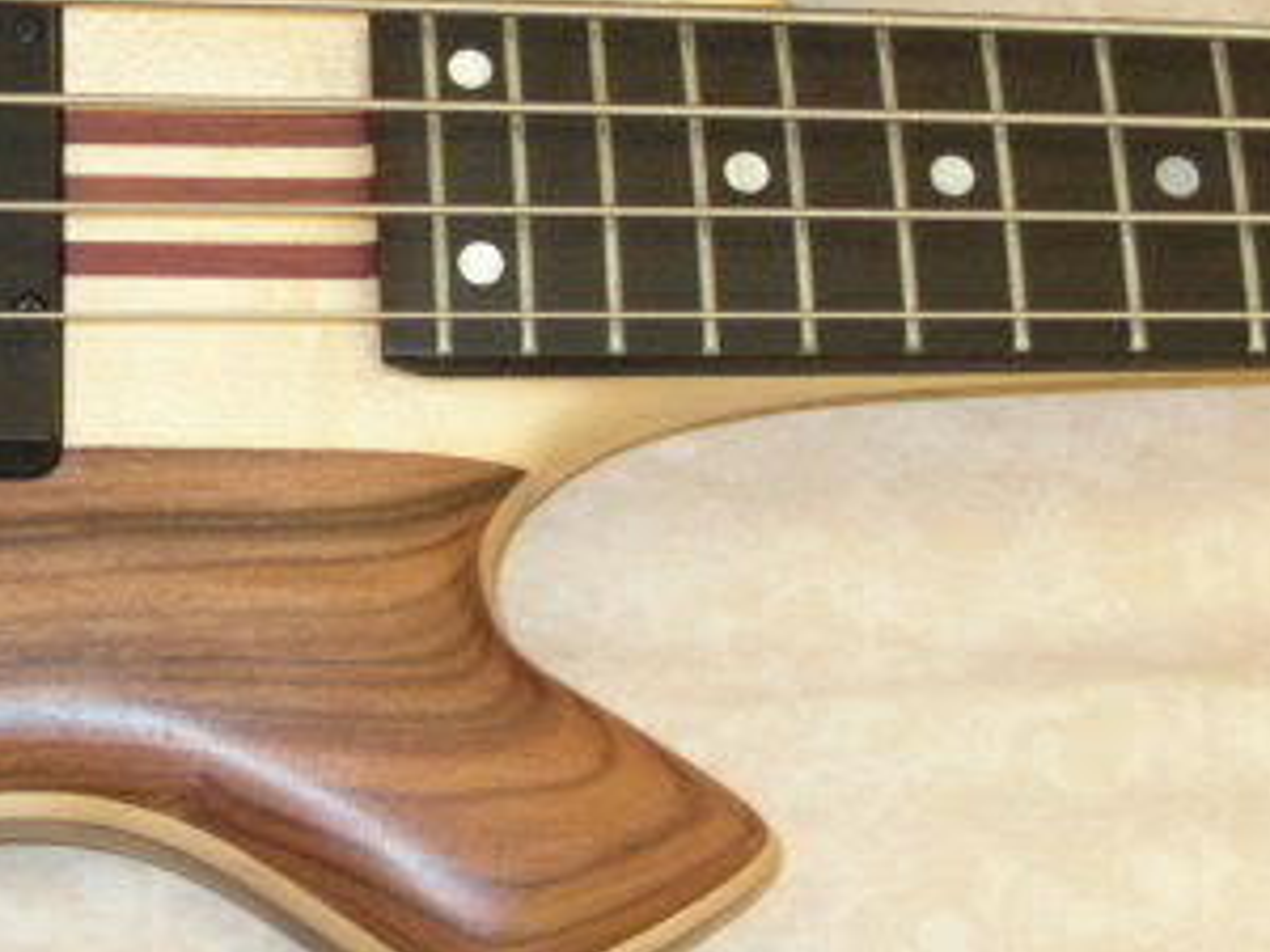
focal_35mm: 96
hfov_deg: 19.6
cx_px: -119
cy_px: 296
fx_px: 3522
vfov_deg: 15.4
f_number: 2.7
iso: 300
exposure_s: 2
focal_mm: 6
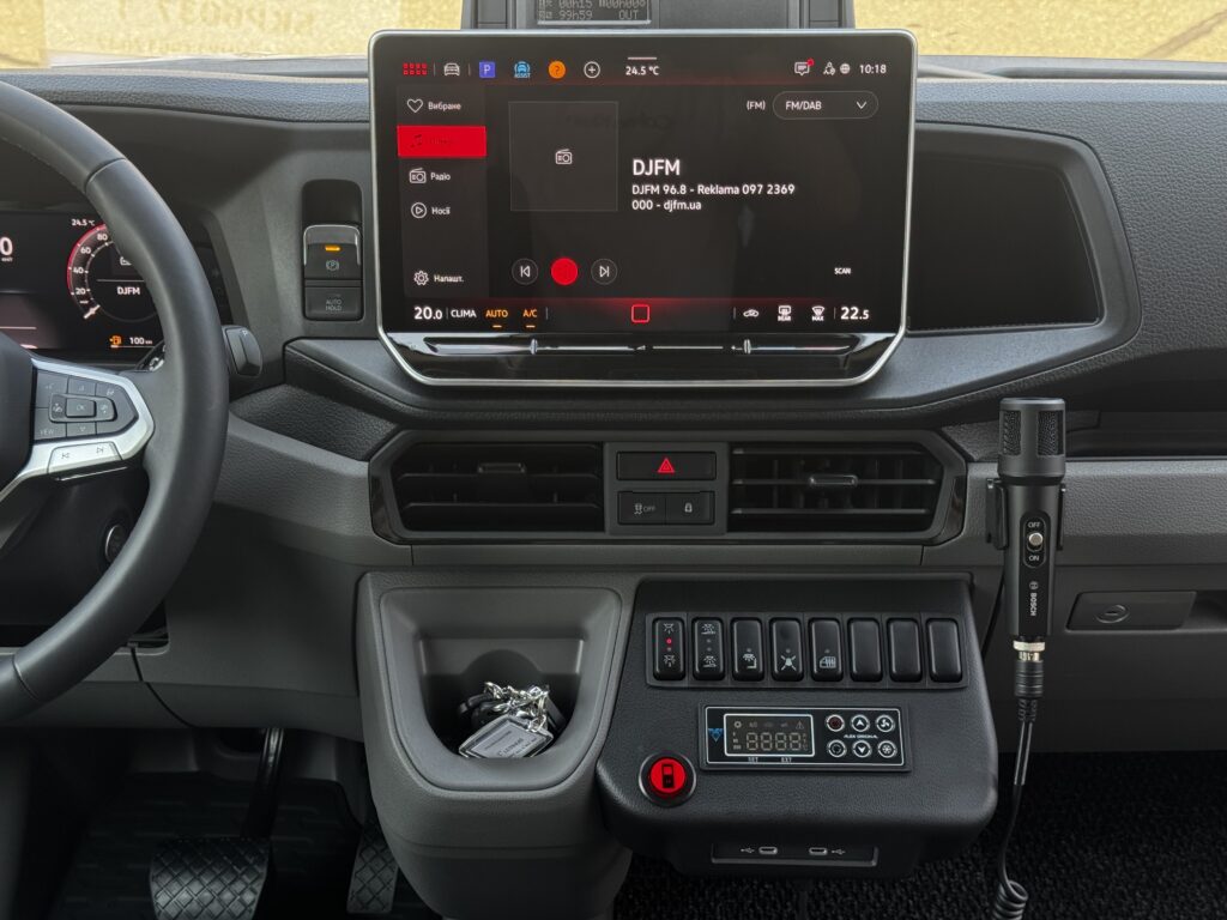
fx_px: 1701
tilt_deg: -28.5
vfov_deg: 30.3
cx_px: 614
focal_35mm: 48
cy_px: 460
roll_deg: -1.6
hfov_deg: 39.7
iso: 100
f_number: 1.78
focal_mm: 6.76
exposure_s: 1/121
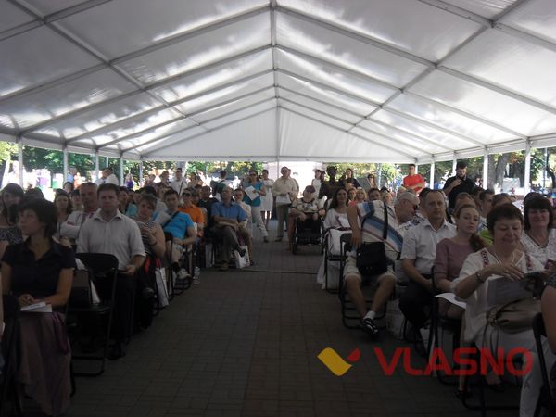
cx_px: 278
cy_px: 208
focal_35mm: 44
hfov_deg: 42.9
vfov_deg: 32.9
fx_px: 707
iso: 100
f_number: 4.5
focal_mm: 7.8
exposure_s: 1/60
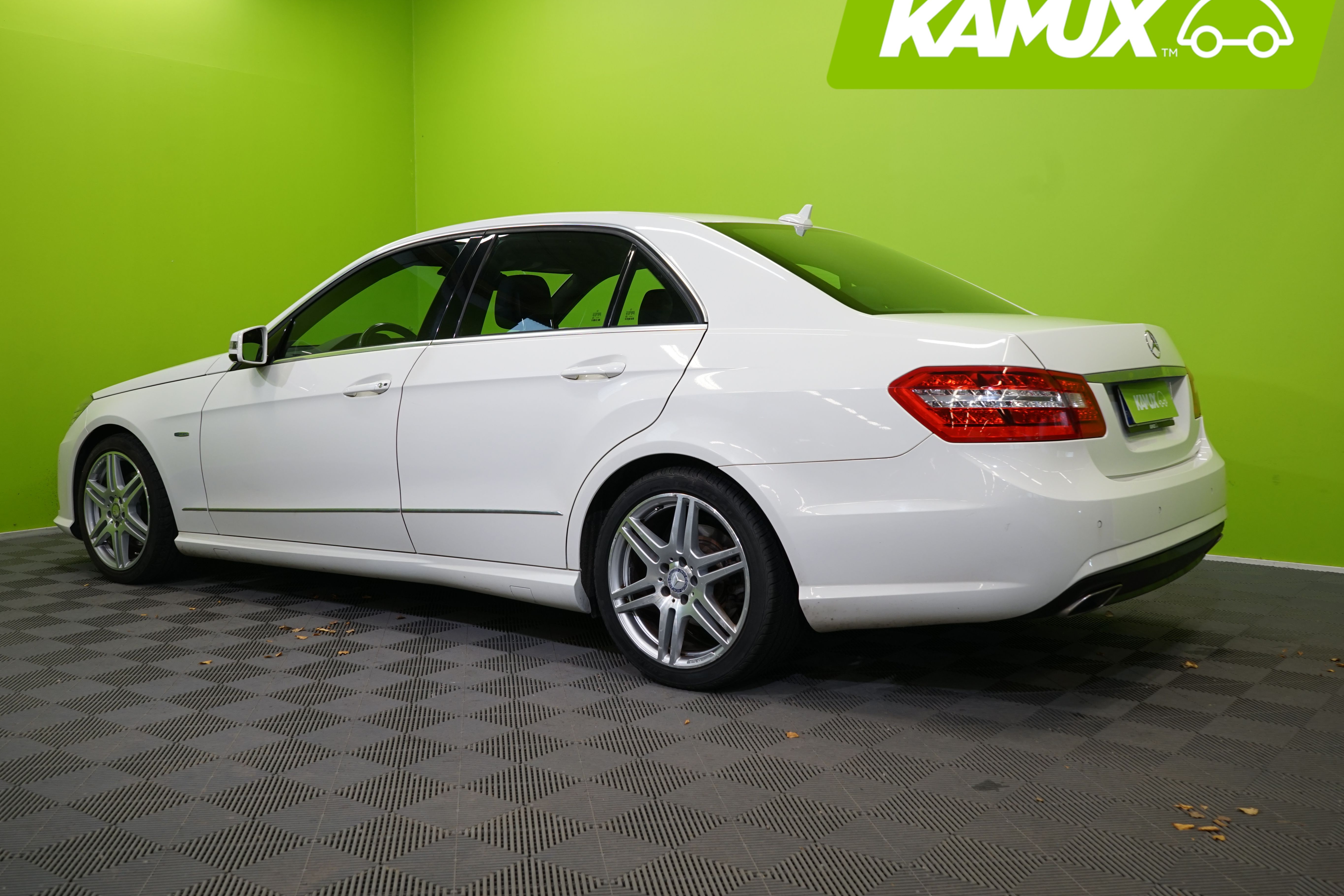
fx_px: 1269
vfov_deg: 38.8
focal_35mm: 34
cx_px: 643
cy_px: 407
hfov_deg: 55.8
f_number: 6.3
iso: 500
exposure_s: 1/40
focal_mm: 31
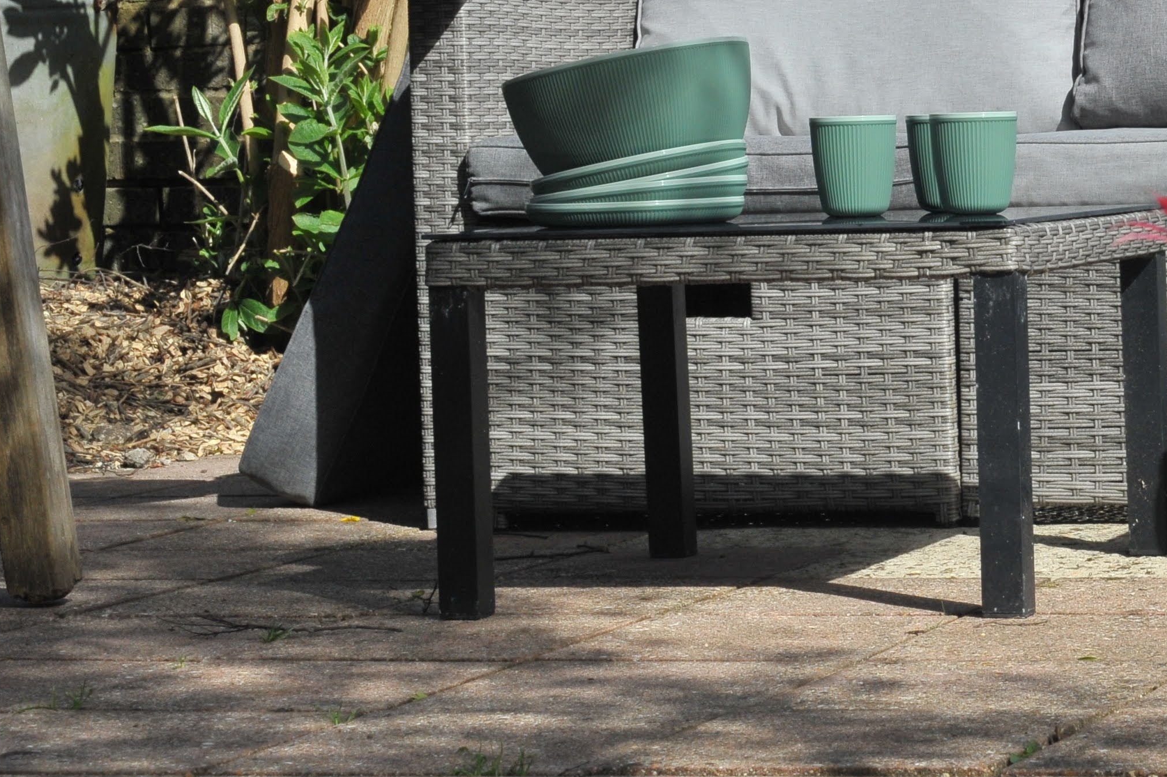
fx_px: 4082
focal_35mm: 126
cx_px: 1124
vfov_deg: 10.9
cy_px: 244
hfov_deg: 16.0
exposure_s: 1/800
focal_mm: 60
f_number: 14
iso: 800
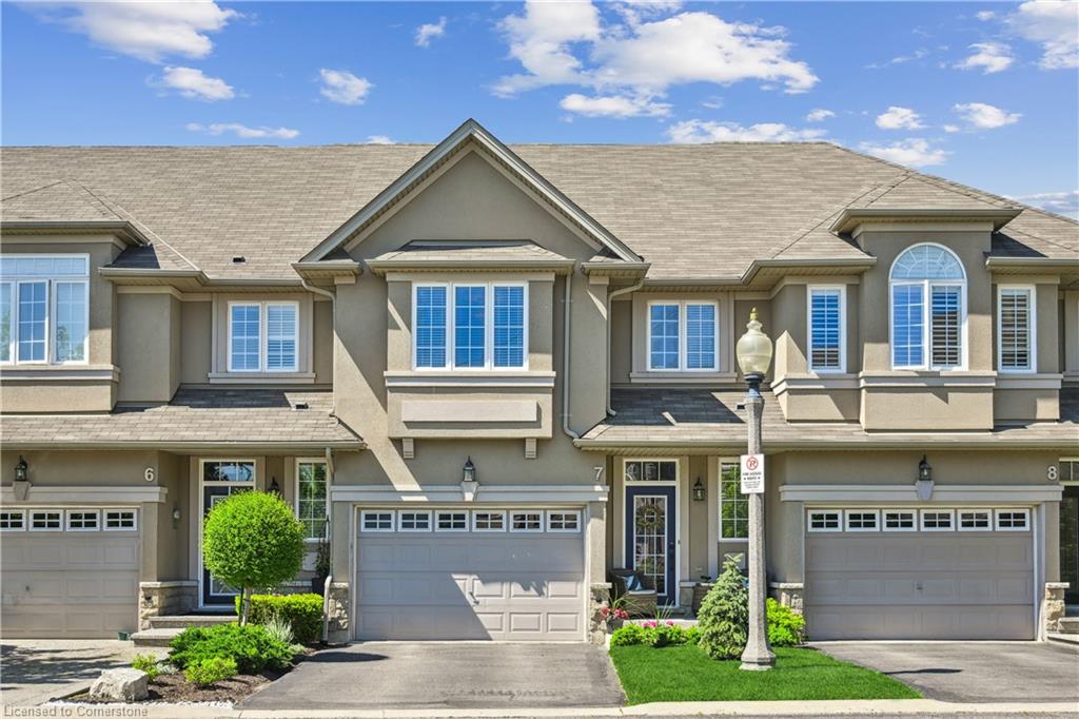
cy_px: 360
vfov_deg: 33.4
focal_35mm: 40
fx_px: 1198
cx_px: 540
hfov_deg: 48.5
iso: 64
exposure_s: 1/100
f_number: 8
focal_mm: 40
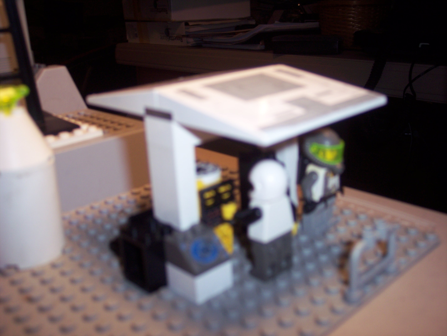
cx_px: 224
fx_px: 504
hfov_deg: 47.9
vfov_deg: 36.8
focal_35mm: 39
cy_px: 168
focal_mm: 8
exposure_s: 1/60
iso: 100
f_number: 2.8
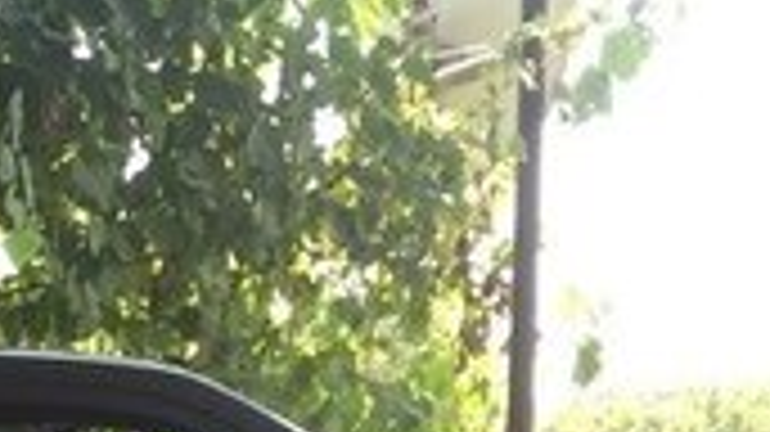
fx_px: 2490
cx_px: -153
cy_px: 1105
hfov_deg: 16.8
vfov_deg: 8.8
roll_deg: +0.2
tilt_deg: -13.2
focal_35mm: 122
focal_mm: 4.15
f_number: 2.2
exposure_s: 1/144
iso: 32
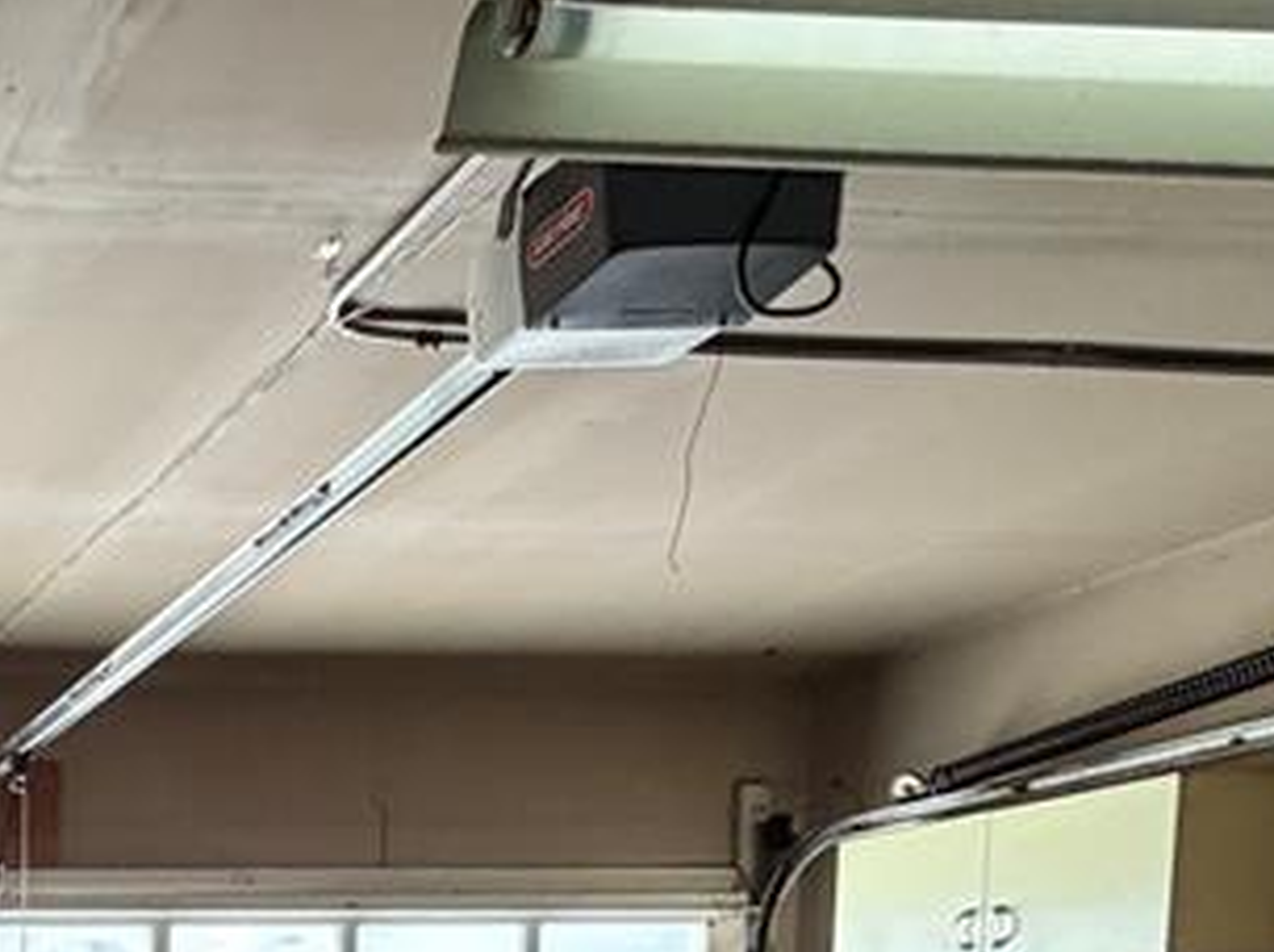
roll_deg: +3.1
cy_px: 1326
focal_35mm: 47
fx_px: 1728
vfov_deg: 25.3
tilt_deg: -8.8
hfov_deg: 32.8
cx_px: -276
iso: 400
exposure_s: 1/60
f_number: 2.2
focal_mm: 2.22
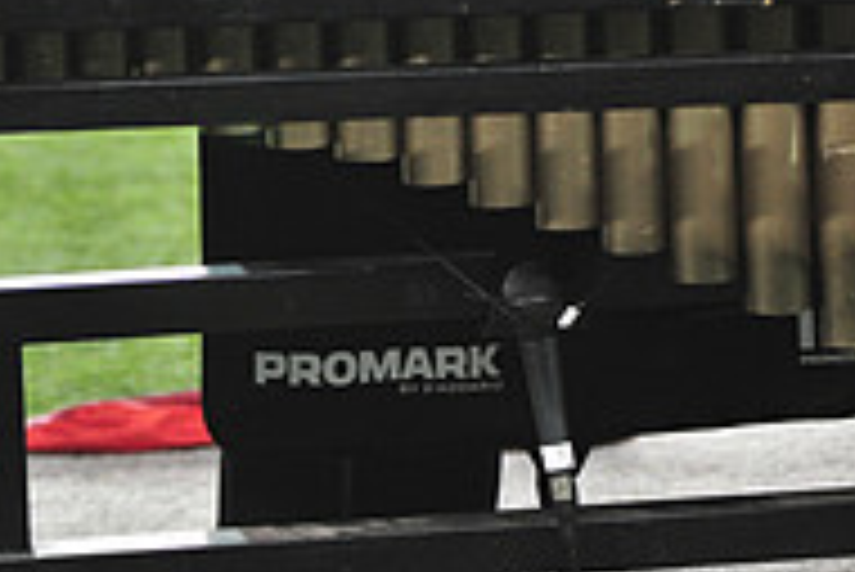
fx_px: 4611
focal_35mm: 194
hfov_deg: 10.6
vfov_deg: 6.9
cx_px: 376
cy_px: -423
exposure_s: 1/400
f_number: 2.8
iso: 2000
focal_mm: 82
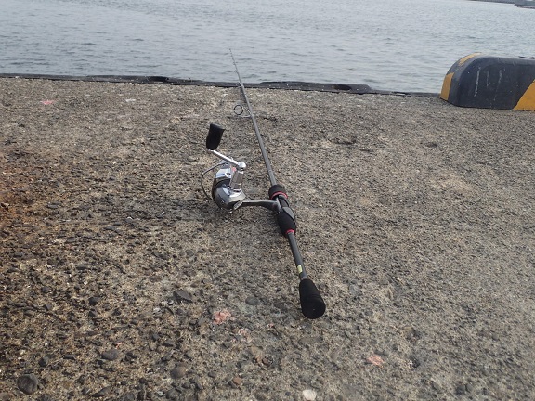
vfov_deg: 40.7
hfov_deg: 52.6
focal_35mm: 35
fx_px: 541
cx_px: 268
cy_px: 200
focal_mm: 6.42
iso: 100
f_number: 3.5
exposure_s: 1/320
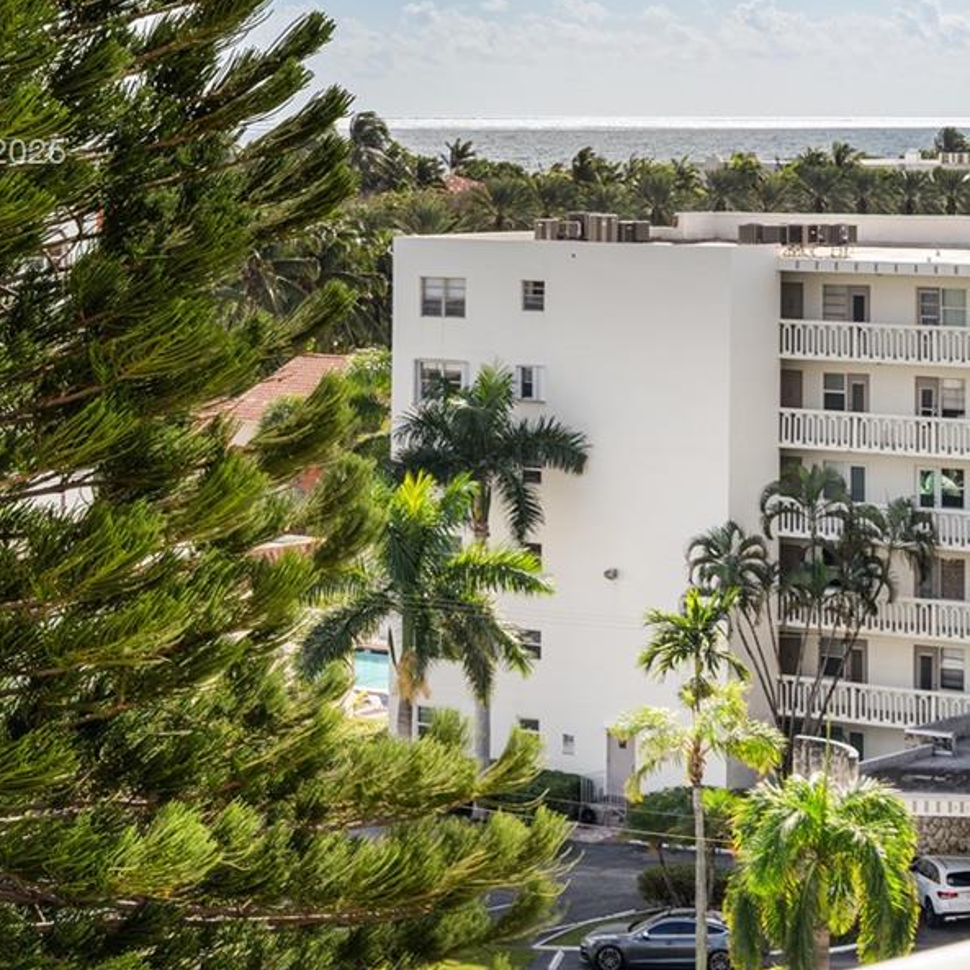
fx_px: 3516
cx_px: 852
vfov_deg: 15.6
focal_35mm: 111
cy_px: 155
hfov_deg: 15.5
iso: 64
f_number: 9
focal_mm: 48.4
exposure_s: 1/320
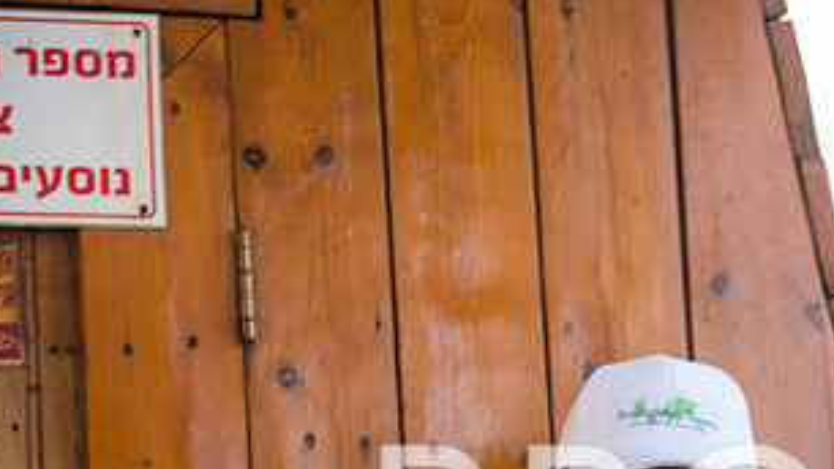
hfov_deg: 15.3
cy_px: 522
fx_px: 3073
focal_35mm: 139
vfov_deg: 8.6
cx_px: 771
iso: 100
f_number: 2.8
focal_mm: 70
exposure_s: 1/100
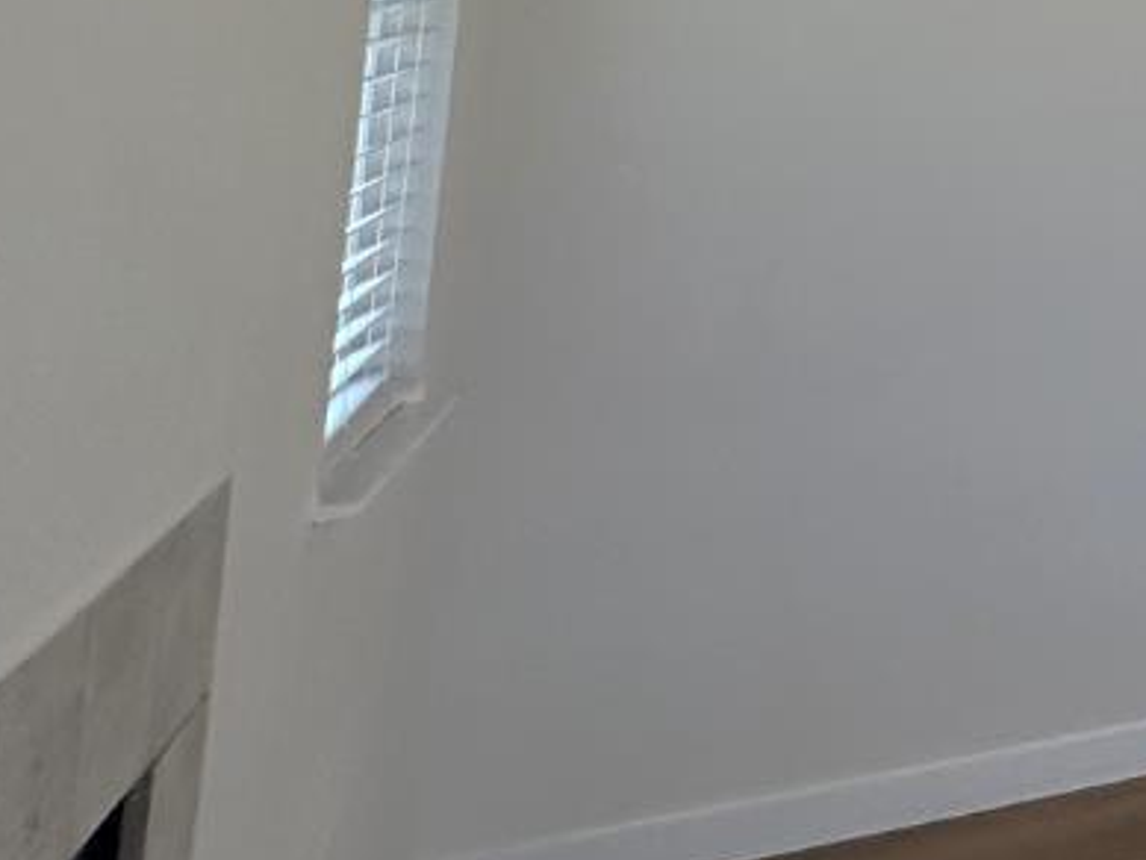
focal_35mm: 54
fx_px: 1788
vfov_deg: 24.6
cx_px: 2168
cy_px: -158
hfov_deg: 20.7
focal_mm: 2.22
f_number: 2.2
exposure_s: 1/137
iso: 40
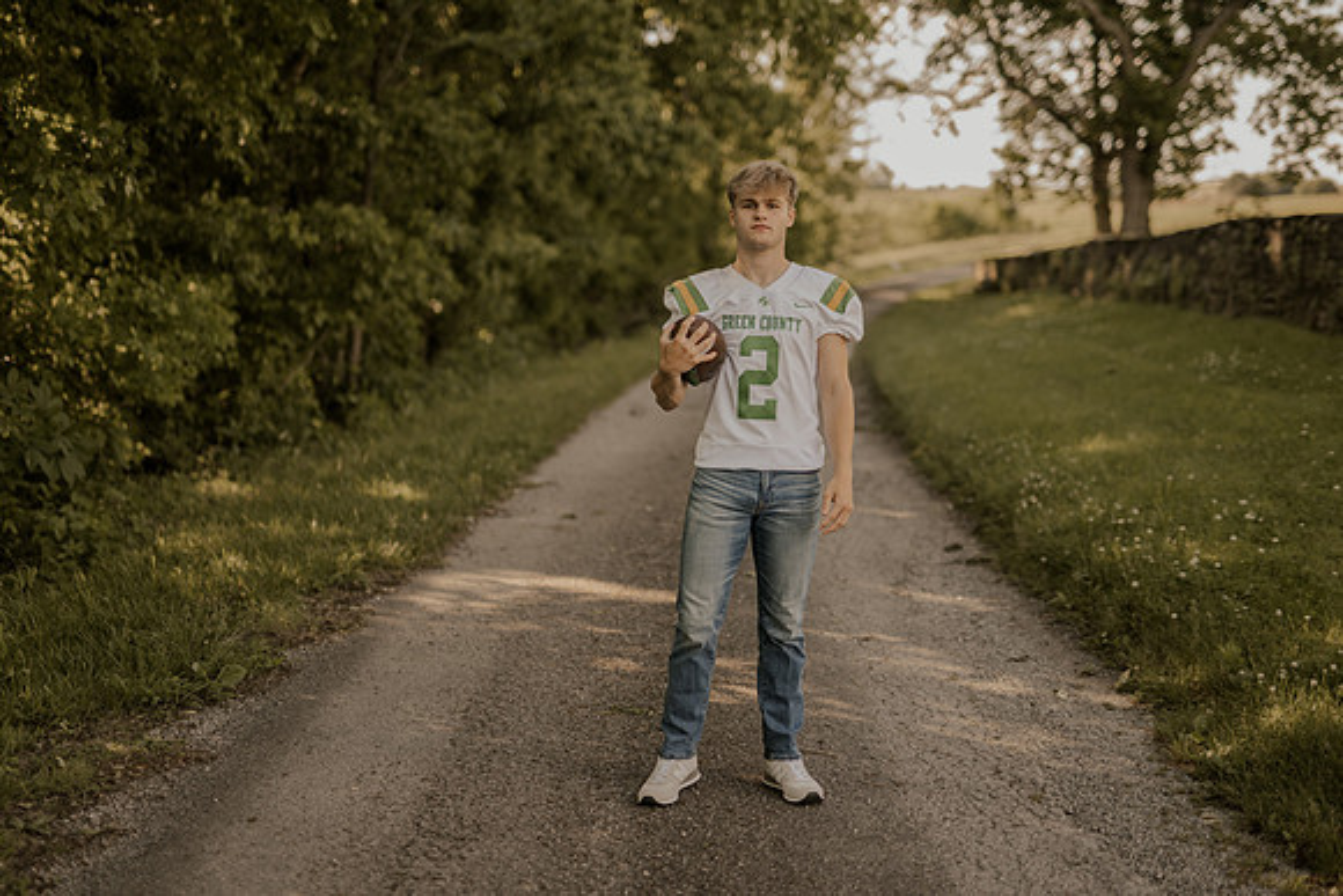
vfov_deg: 27.0
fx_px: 1866
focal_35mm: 50
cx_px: 672
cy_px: 448
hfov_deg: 39.6
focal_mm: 50
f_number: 1.8
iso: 100
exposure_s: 1/640
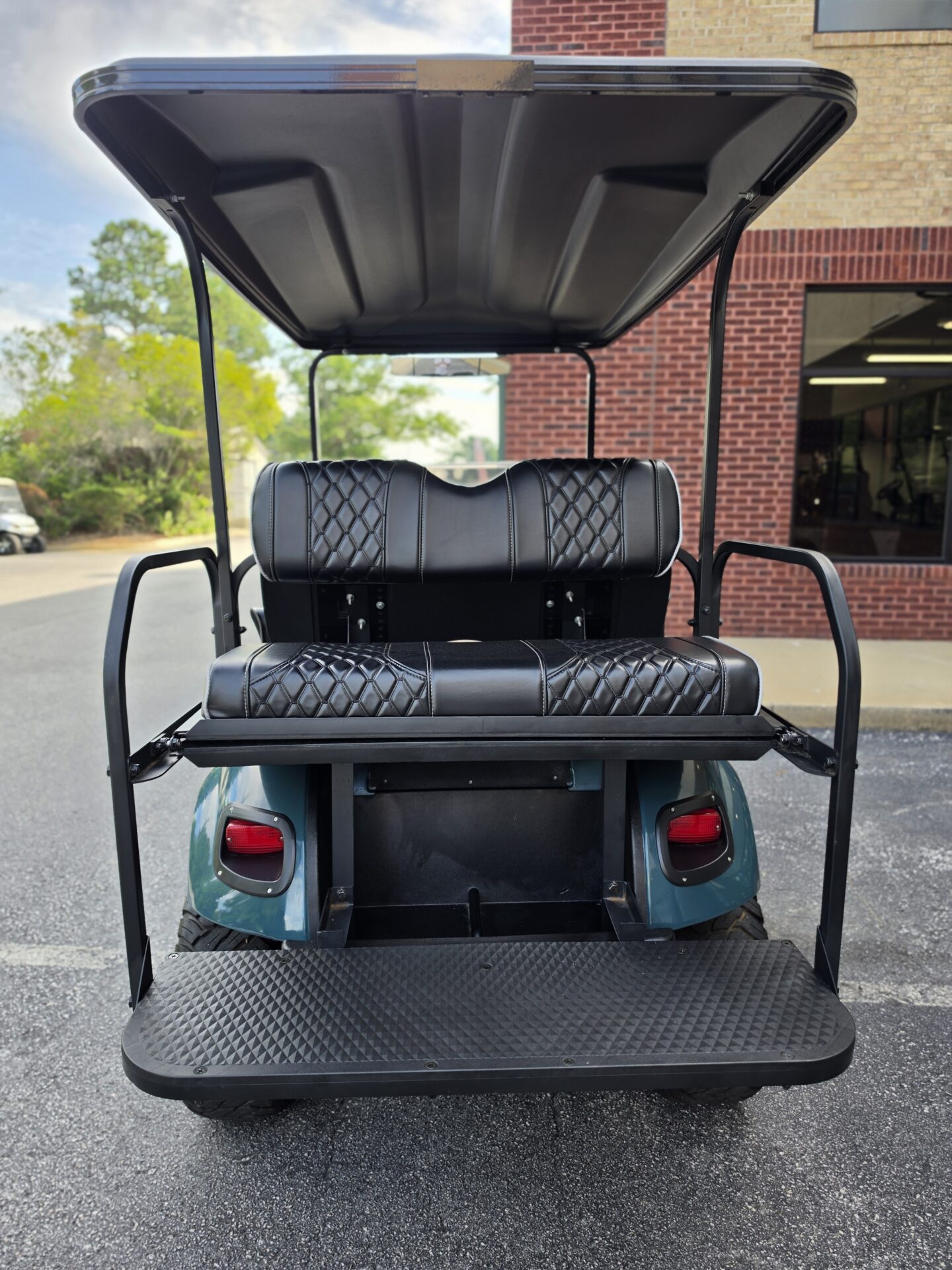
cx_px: 476
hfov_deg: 58.9
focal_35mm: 23
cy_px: 635
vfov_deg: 73.9
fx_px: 843
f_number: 1.4
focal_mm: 6.5
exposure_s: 1/160
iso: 10
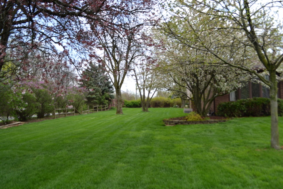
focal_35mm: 27
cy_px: 94
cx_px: 142
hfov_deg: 67.4
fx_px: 212
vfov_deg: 48.0
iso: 100
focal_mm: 18
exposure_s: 1/160
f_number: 6.3
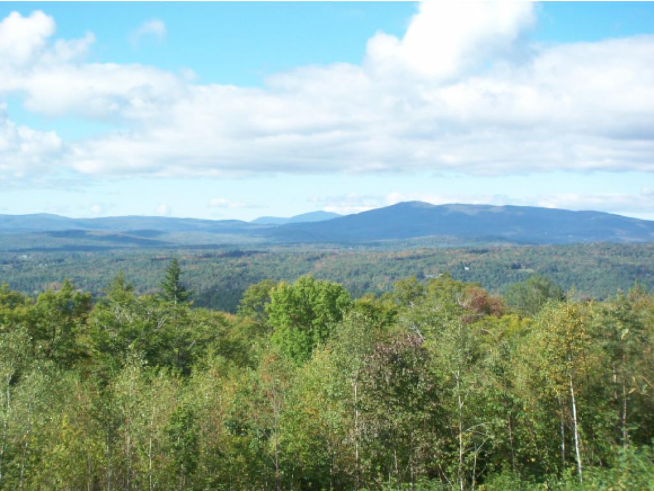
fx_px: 1153
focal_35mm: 61
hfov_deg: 31.7
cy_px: 246
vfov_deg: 24.0
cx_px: 327
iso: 64
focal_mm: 9.9
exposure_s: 1/320
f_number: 4.1
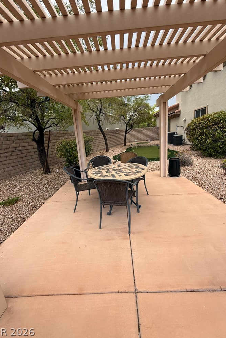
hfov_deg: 77.3
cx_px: 116
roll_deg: +4.7
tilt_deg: -13.1
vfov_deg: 100.4
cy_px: 166
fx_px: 141
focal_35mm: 15
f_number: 2.2
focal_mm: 2.22
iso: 50
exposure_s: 1/411
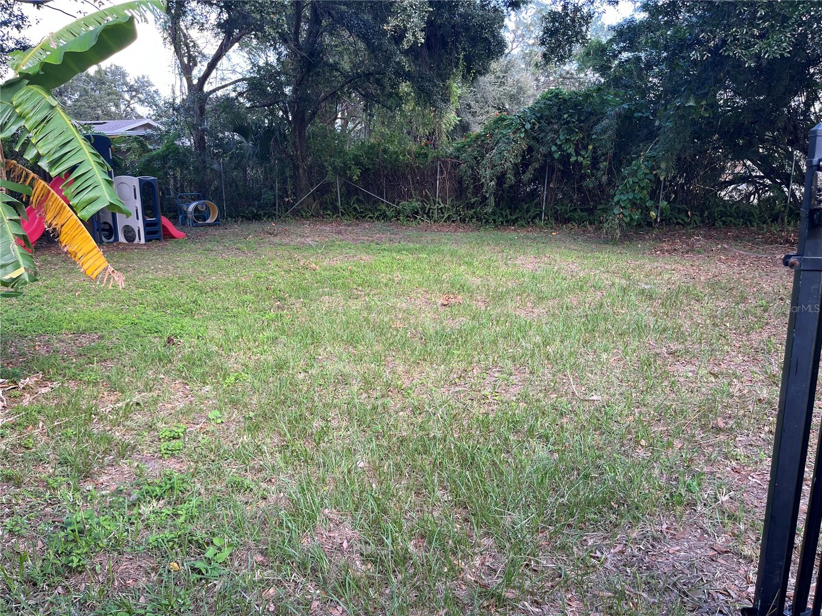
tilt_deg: -11.9
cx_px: 411
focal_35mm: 26
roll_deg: +0.2
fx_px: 617
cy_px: 308
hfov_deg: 67.3
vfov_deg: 53.1
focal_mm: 5.1
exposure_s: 1/122
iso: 40
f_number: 1.6
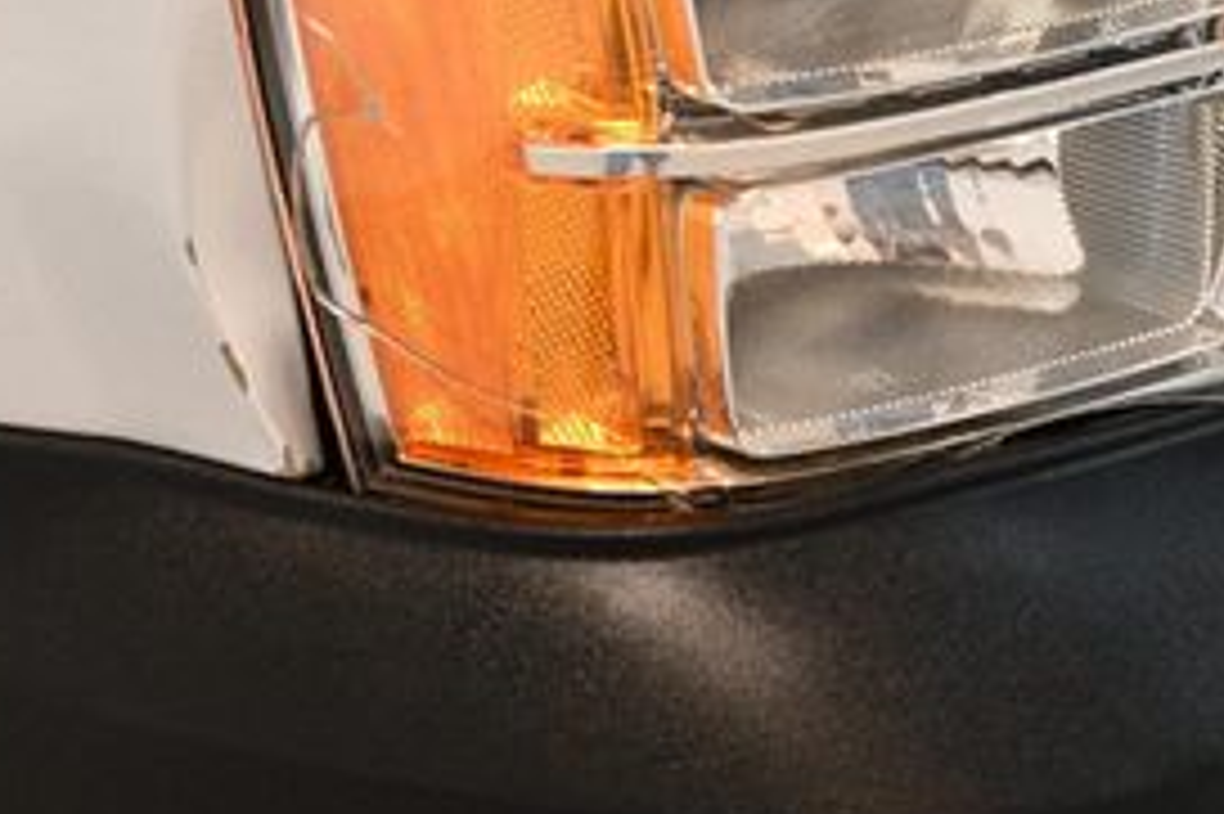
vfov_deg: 14.5
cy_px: 360
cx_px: 729
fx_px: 3194
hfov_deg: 21.7
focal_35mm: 94
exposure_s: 1/125
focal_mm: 27
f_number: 4
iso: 2200
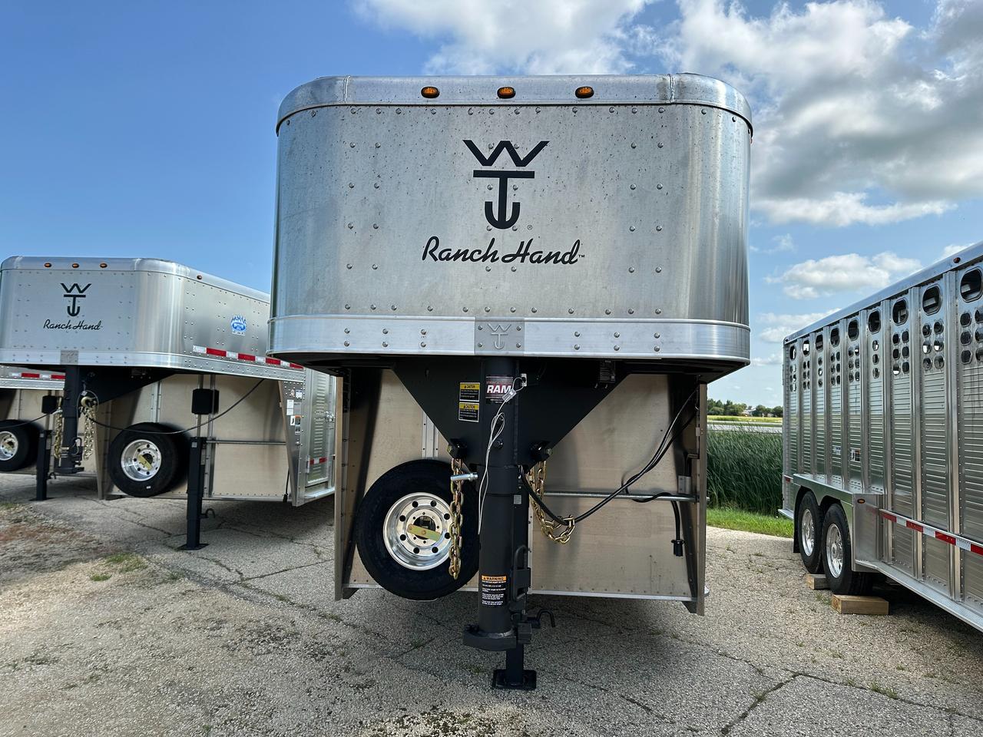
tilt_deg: +4.1
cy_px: 368
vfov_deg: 56.8
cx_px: 492
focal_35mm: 24
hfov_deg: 71.6
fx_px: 682
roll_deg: -1.5
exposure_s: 1/4184
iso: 80
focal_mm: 6.86
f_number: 1.78
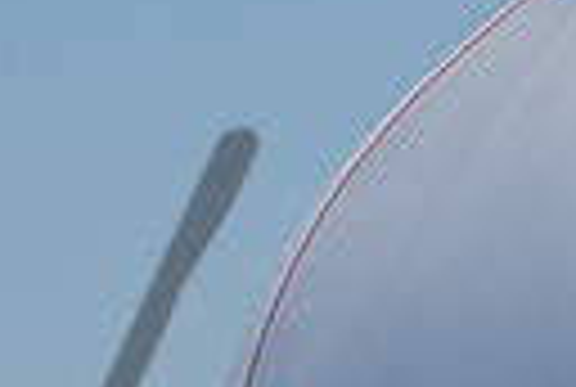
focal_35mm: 899
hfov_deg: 2.3
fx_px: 14418
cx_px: 1054
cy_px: 722
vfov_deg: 1.5
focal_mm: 92
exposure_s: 1/1250
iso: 640
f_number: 14
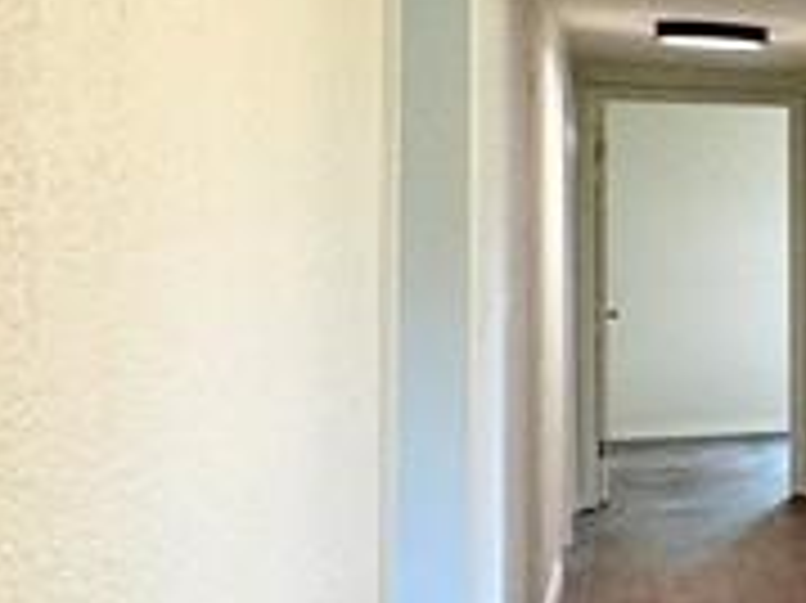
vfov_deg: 18.4
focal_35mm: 80
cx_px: 2035
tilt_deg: -0.3
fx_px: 1861
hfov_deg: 14.1
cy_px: 252
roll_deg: -0.6
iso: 160
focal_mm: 2.22
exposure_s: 1/120
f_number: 2.2
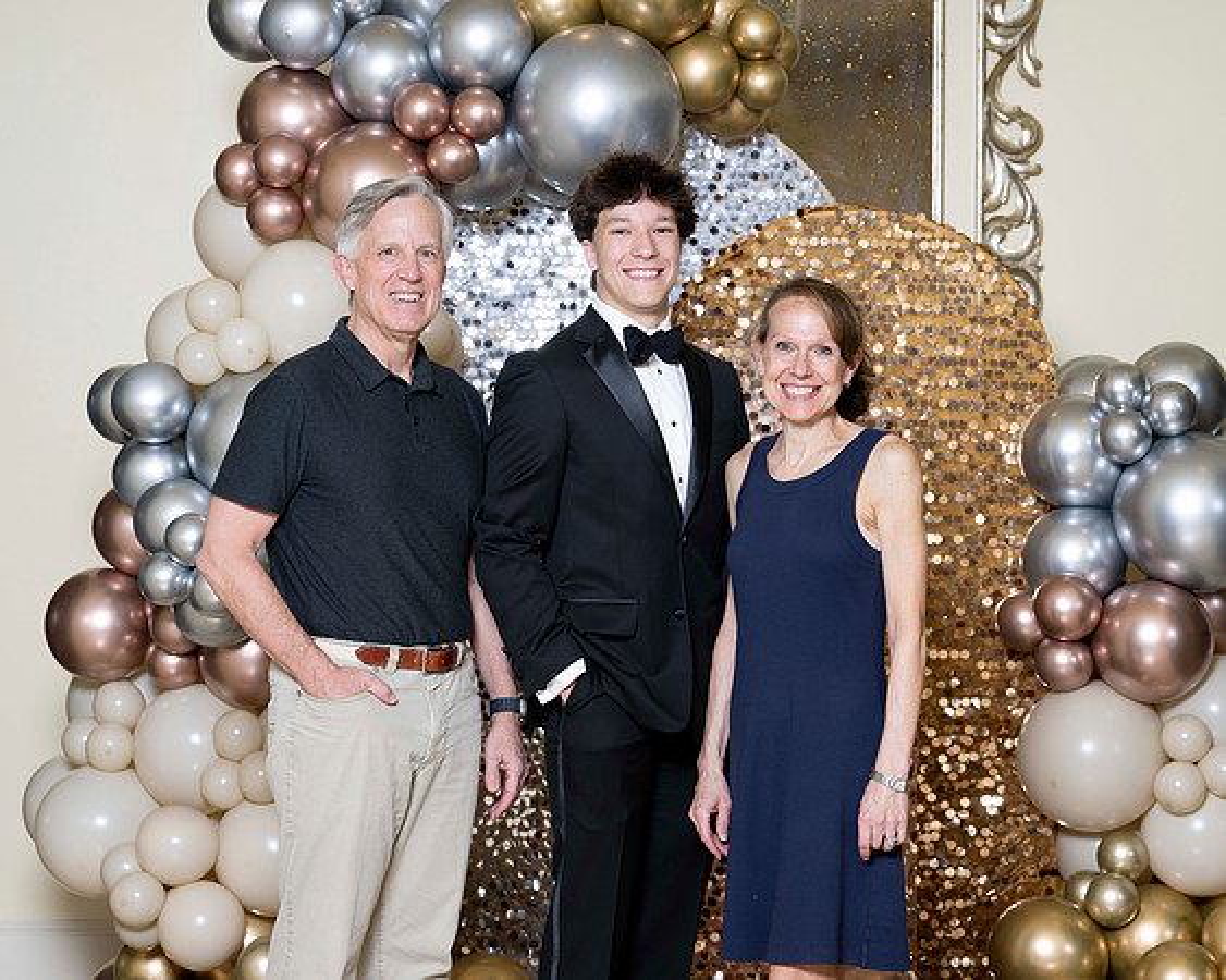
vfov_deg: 16.1
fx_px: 3472
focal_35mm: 96
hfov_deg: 20.0
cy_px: 490
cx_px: 648
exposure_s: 1/200
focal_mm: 85
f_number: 5.6
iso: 250
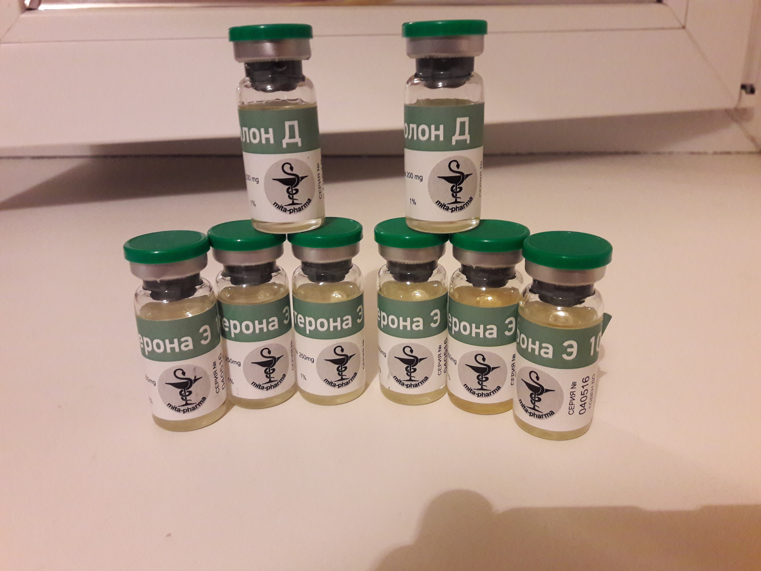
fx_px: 616
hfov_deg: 63.4
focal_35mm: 28
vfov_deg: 49.7
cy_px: 286
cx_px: 380
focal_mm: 3.7
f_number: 1.9
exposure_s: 1/17
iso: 250
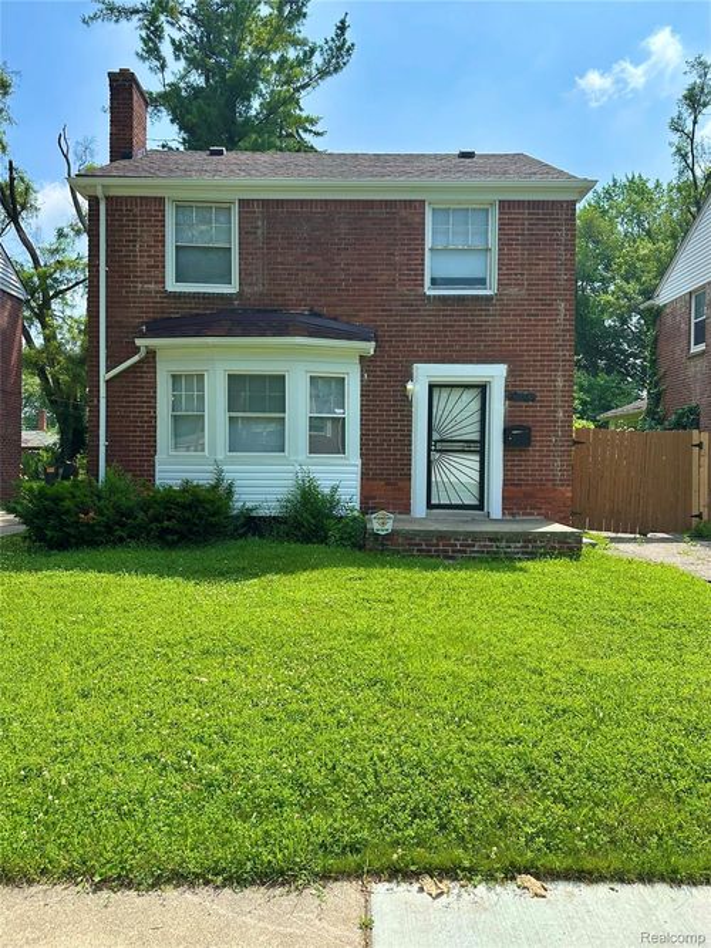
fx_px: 657
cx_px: 356
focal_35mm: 24
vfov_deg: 71.6
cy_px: 474
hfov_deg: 56.8
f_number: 1.78
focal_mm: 6.86
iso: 80
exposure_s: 1/3058
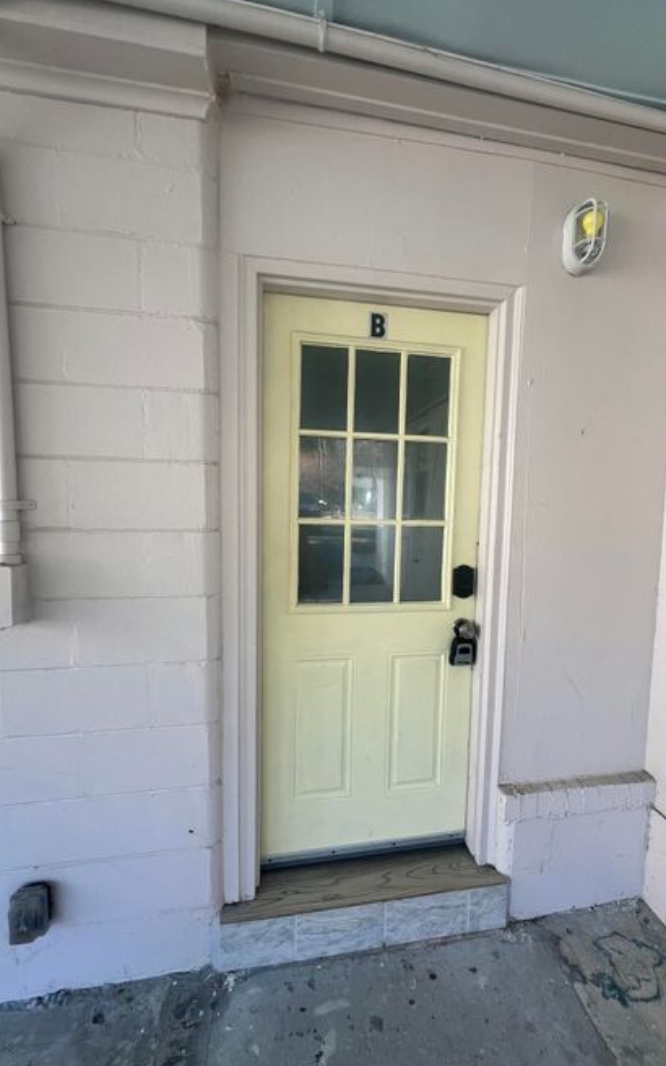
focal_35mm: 14
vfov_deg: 105.3
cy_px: 534
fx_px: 407
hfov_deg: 78.4
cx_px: 370
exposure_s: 1/121
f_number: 1.8
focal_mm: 1.57
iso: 32
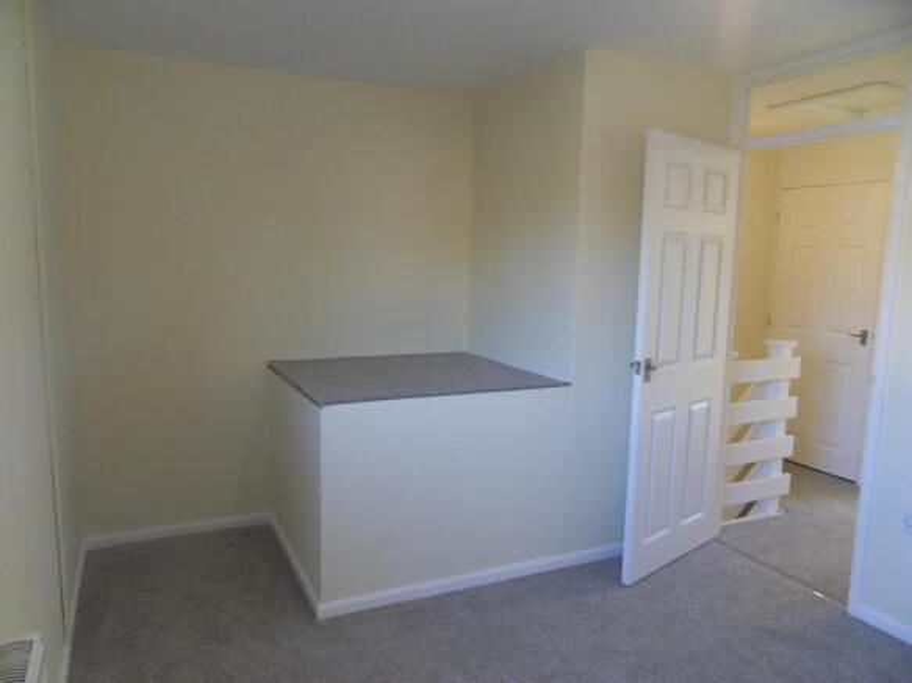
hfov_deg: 71.6
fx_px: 632
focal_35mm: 24
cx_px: 456
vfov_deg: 56.8
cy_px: 342
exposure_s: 1/30
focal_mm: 4.2
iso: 120
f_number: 3.3
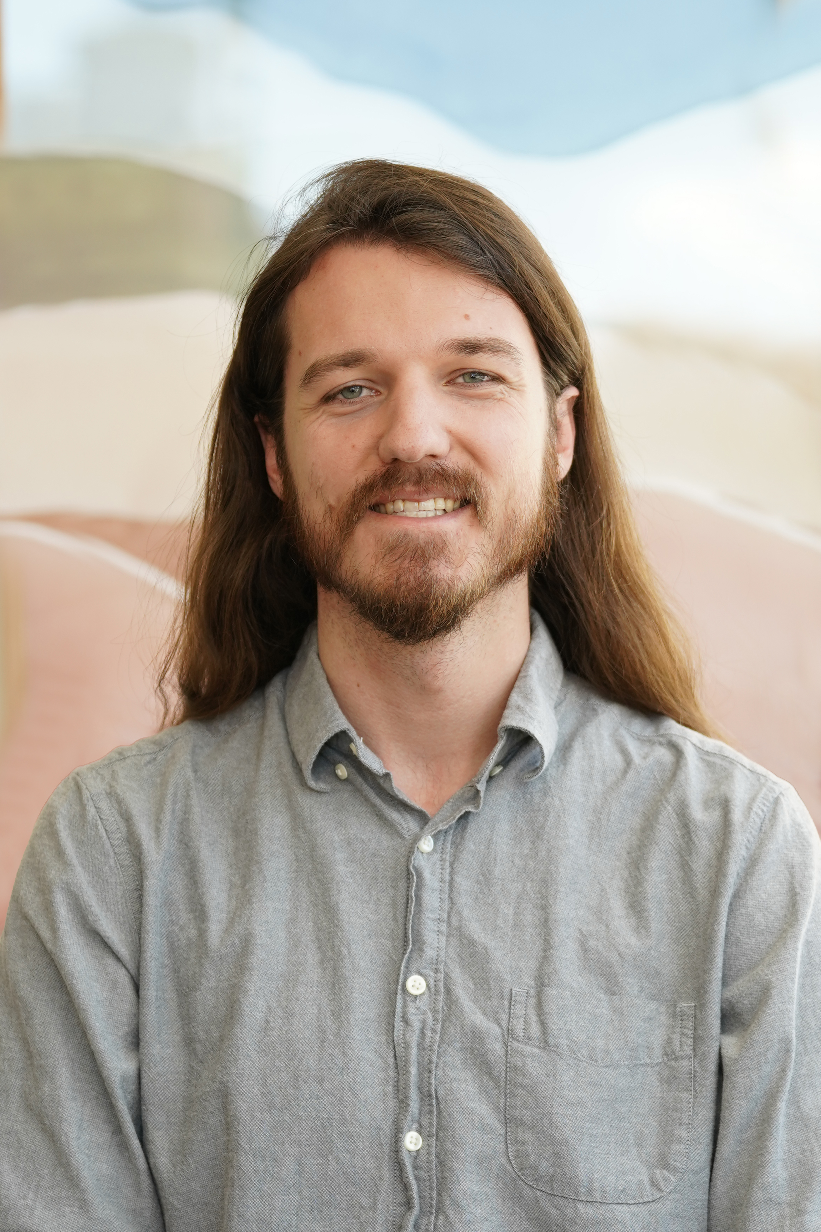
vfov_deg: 13.4
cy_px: 616
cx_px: 410
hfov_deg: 9.0
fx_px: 5233
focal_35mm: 153
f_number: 2.8
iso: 320
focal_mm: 102
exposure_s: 1/250
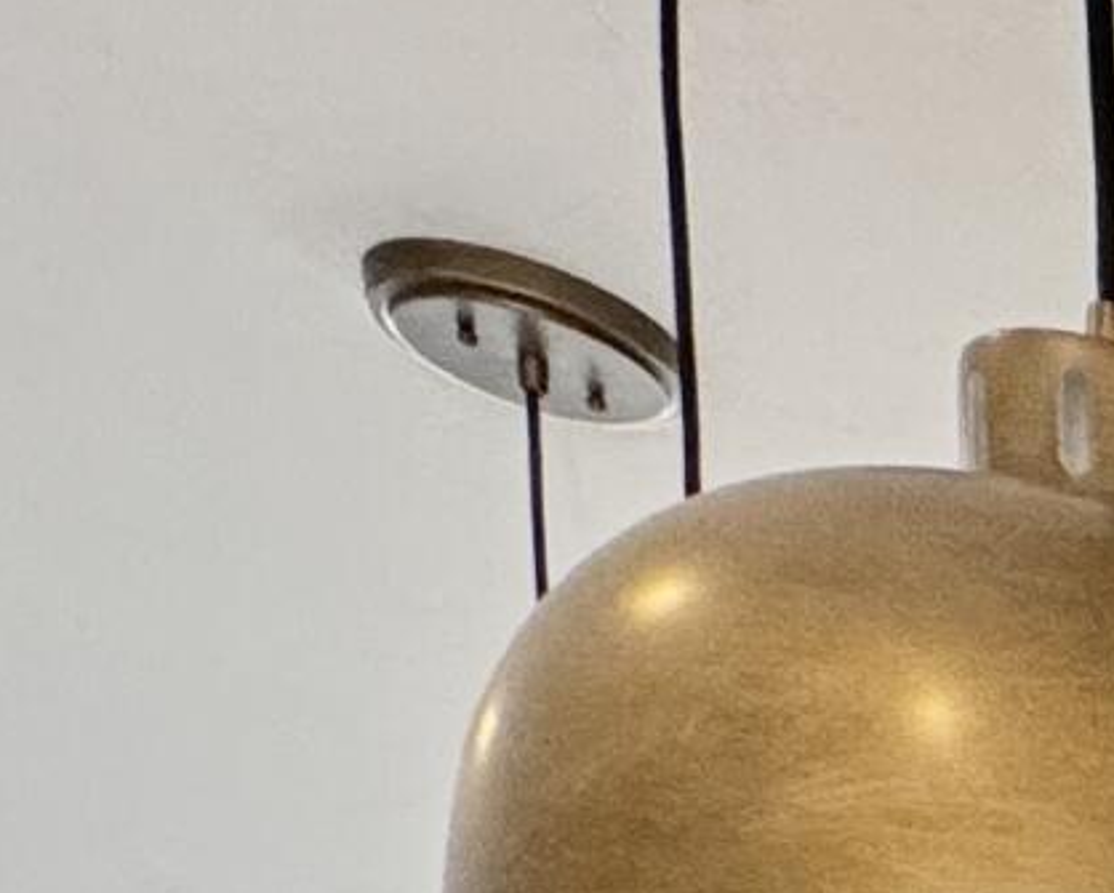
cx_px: 3310
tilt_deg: -4.4
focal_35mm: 98
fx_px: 3233
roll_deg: -0.4
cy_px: 2626
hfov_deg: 11.5
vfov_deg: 10.9
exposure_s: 1/120
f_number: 2.2
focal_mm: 2.22
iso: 160
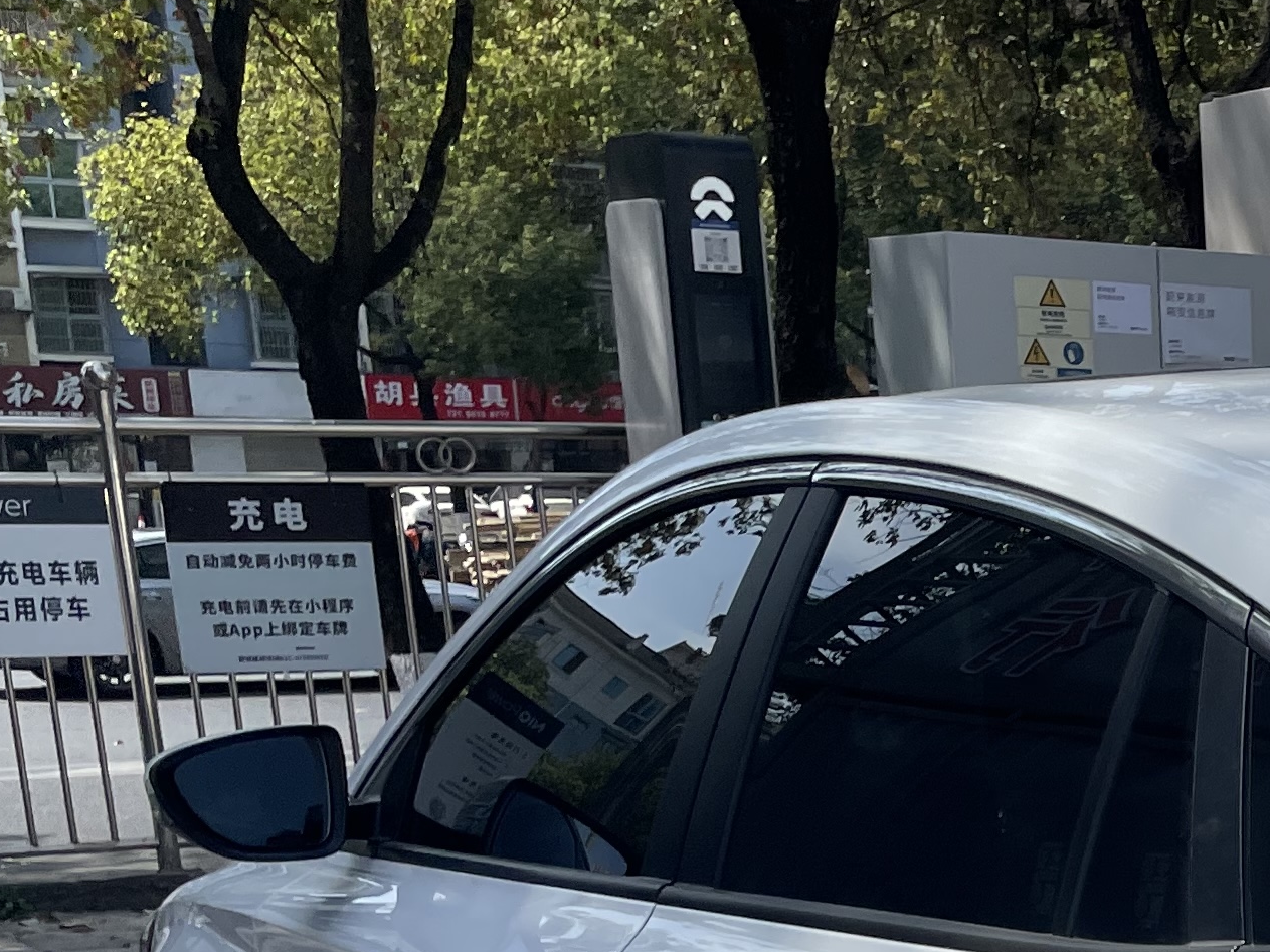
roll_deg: +0.5
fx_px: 3045
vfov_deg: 16.3
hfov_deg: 20.6
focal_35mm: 83
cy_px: 1408
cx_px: 1825
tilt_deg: -15.2
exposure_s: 1/3861
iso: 32
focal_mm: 4.2
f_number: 1.6
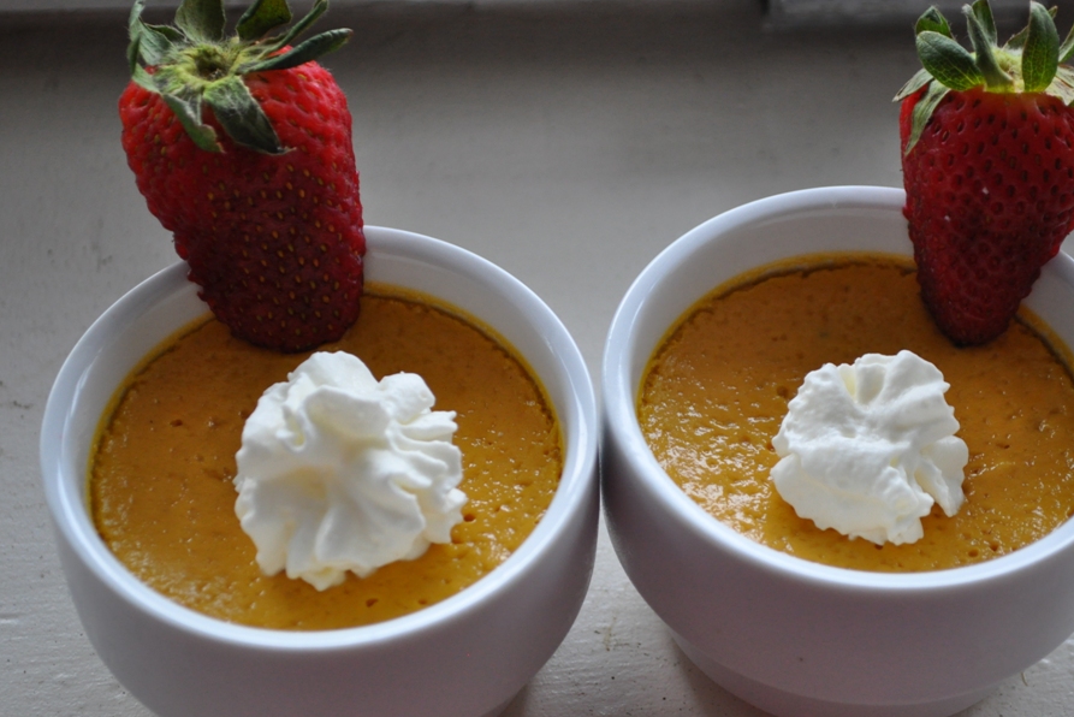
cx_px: 587
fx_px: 2357
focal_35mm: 79
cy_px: 387
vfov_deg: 17.3
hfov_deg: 25.7
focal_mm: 46
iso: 1000
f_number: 5.3
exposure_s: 1/60
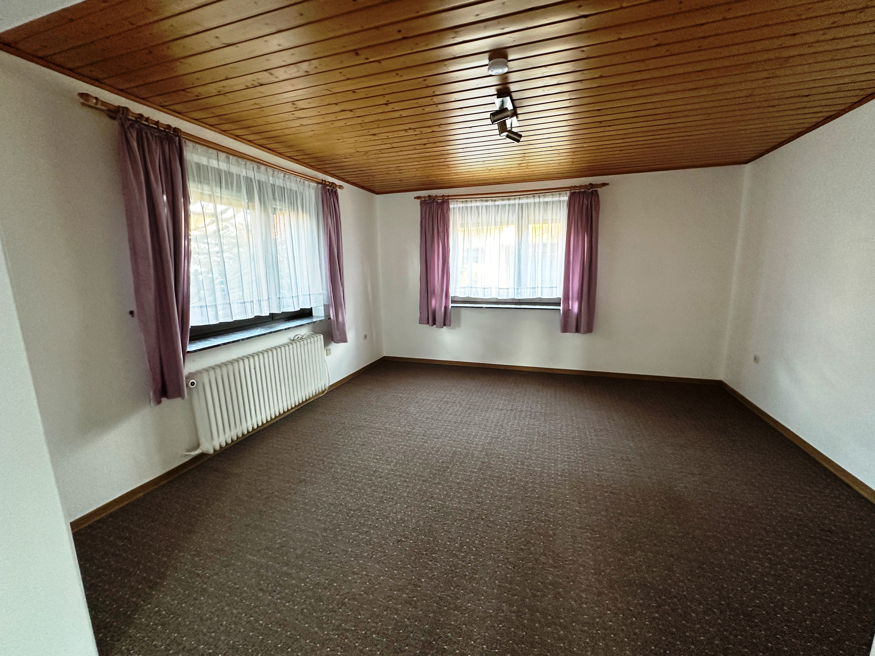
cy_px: 328
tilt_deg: -9.3
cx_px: 438
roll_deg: +1.1
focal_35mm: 14
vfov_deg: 85.7
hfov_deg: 102.1
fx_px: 354
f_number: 2.2
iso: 400
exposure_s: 1/60
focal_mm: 2.22
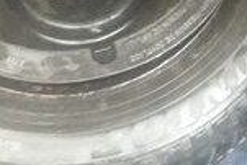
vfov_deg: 10.3
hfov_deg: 16.1
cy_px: -123
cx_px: 93
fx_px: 872
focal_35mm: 127
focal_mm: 3.7
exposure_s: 1/17
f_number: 1.9
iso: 400
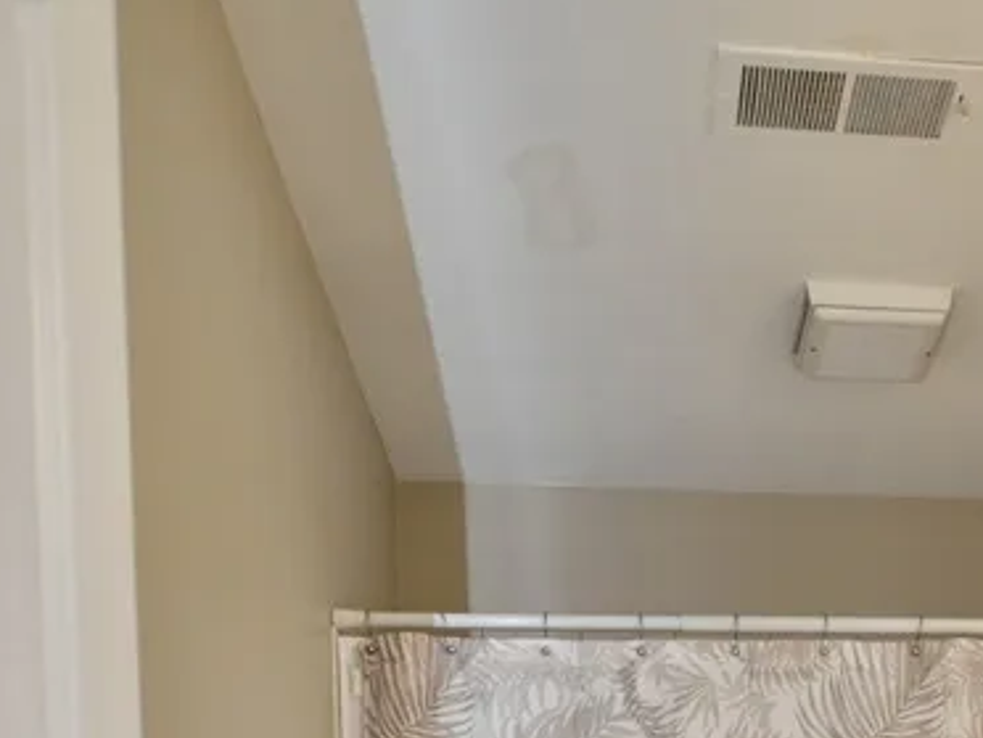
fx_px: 1545
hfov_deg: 32.9
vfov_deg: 22.4
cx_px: 938
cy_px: 1087
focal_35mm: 54
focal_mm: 13
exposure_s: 1/80
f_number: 4.5
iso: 400
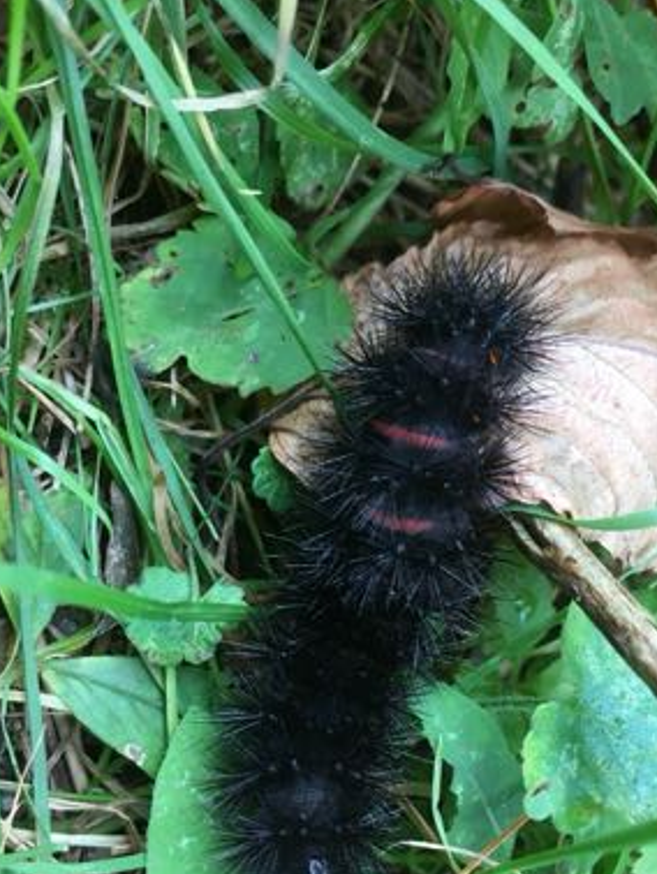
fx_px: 1163
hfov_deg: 31.5
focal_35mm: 46
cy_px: 539
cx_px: 298
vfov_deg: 41.0
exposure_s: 1/40
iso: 25
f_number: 2.2
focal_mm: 4.15
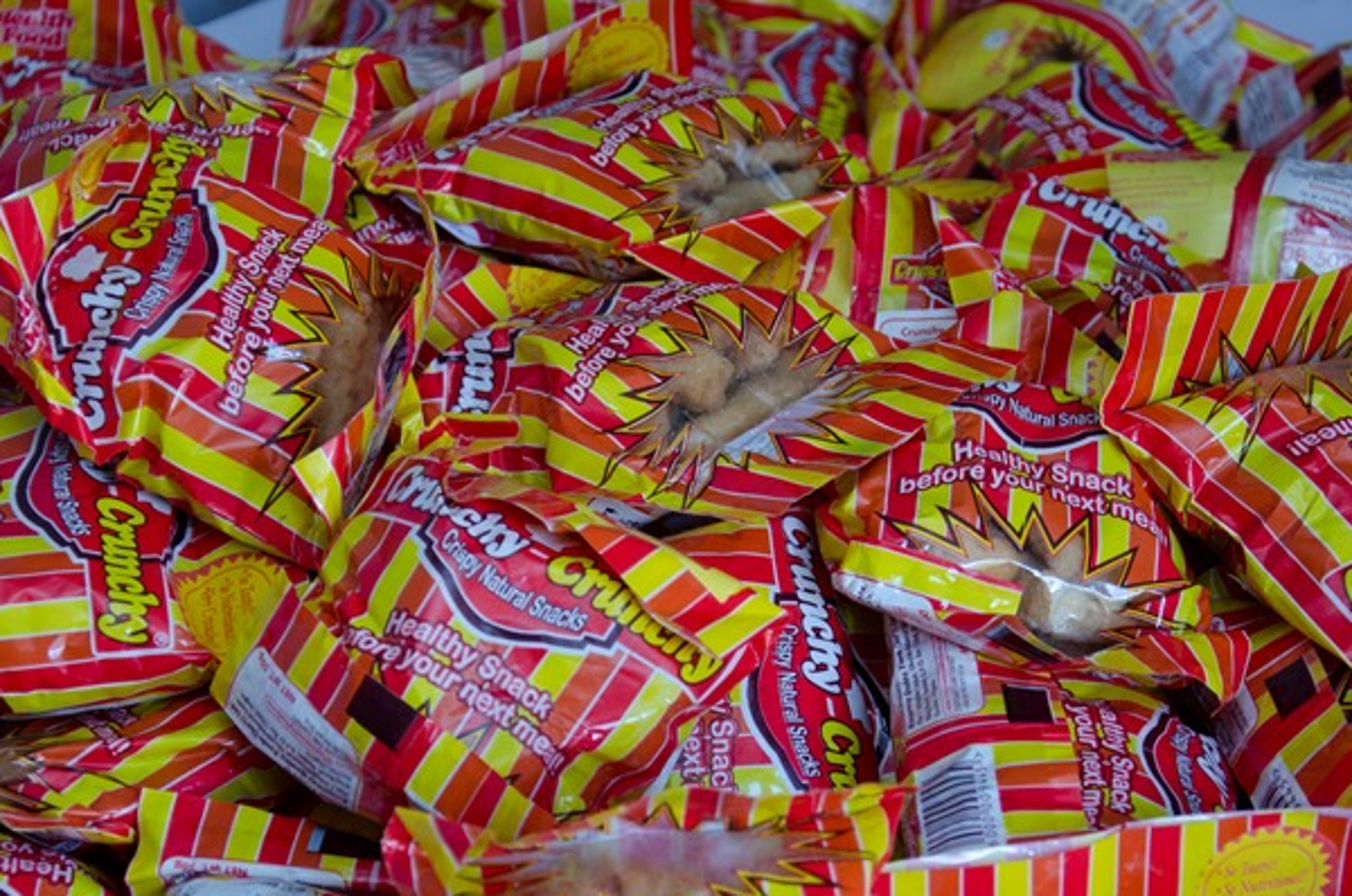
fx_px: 4649
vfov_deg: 11.0
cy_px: 540
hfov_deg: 16.5
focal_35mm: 124
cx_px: 683
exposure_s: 1/80
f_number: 5.3
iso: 640
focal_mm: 62
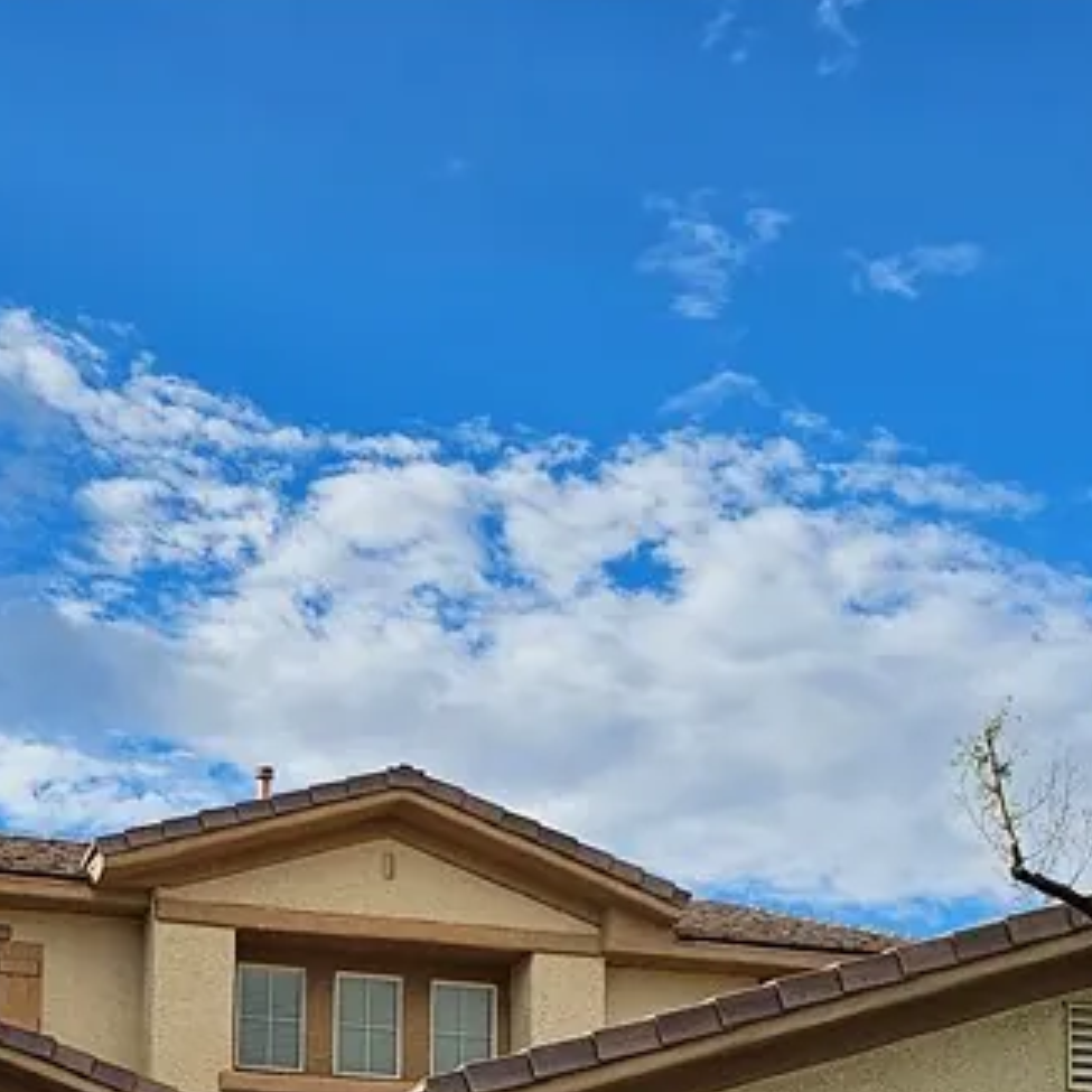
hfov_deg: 26.8
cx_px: 440
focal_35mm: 64
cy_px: 1273
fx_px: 2284
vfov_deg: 24.6
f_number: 1.7
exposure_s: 1/1276
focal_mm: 6.3
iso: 20
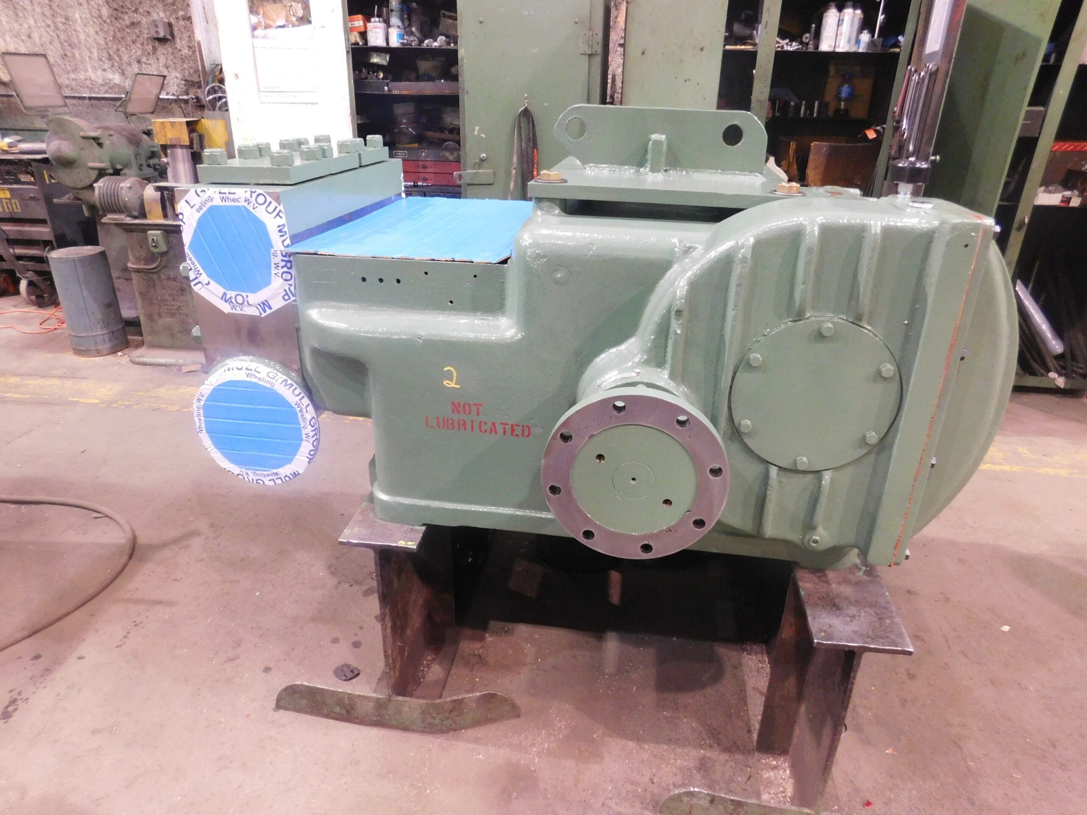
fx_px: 722
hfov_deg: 73.9
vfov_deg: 58.9
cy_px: 408
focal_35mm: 23
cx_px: 544
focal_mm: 4
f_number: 3
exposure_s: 1/15
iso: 400
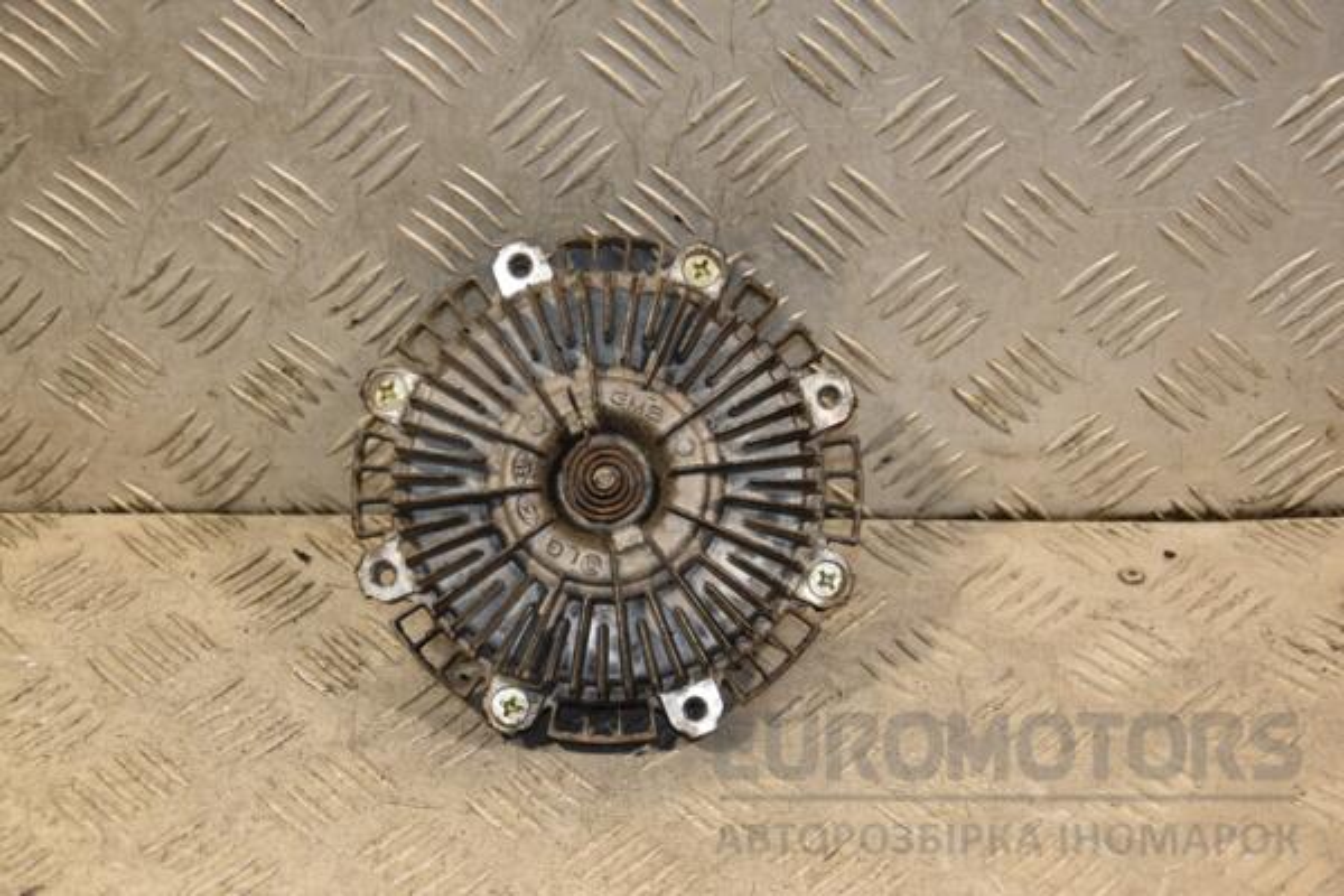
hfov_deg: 27.0
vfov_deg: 18.2
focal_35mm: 75
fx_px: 2800
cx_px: 672
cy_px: 448
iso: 800
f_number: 5
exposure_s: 1/160
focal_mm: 50
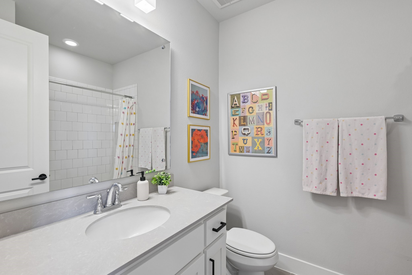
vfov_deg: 73.7
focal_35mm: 16
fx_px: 183
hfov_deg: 96.7
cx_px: 206
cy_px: 138
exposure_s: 1/15
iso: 400
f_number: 8
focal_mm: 16
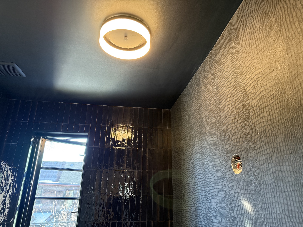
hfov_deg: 71.6
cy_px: 114
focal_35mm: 24
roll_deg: +0.0
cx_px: 152
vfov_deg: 56.8
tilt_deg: +21.0
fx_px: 210
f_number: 1.78
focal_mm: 6.76
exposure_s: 1/60
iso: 400
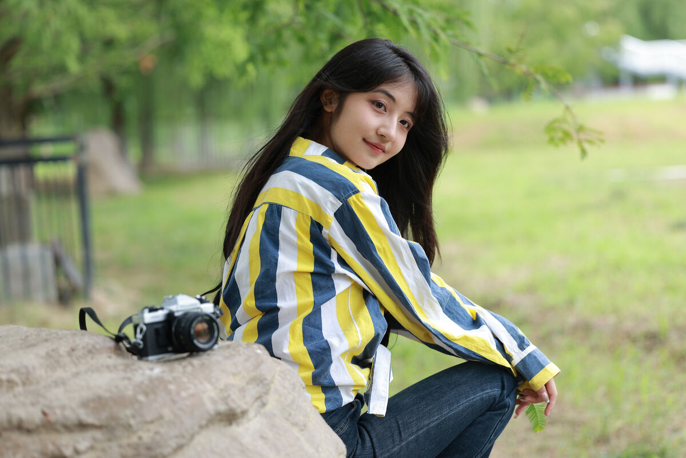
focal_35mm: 86
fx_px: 1639
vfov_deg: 15.9
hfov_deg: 23.6
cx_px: 343
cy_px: 229
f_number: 2.8
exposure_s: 1/250
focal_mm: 86
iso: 100
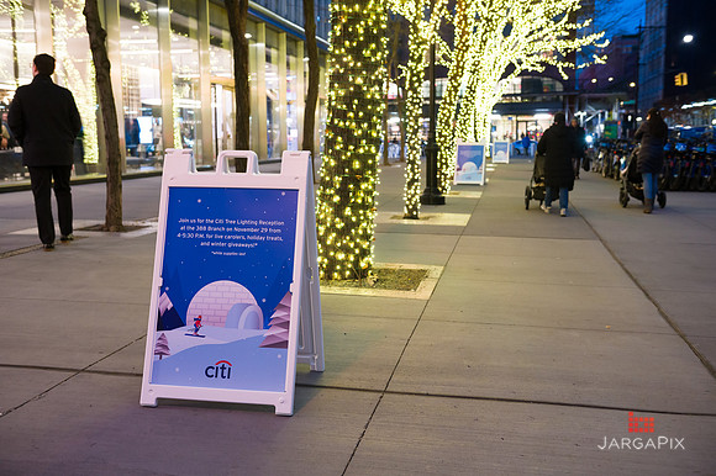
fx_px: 835
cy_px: 238
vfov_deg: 31.9
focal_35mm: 42
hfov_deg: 46.4
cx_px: 358
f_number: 5
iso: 1600
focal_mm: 42
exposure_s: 1/50
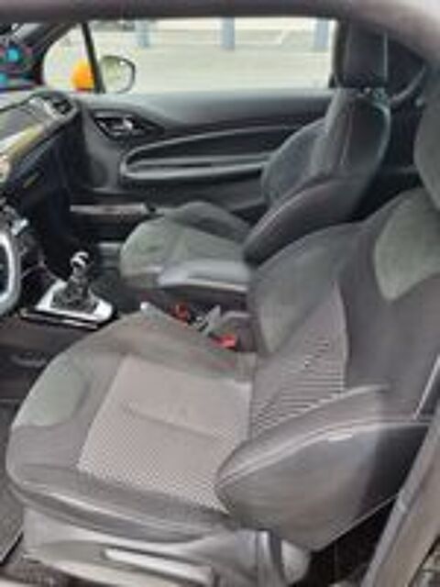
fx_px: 441
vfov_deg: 67.3
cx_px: 220
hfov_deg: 53.1
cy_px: 294
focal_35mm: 26
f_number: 1.8
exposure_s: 1/114
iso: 50
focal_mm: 5.4
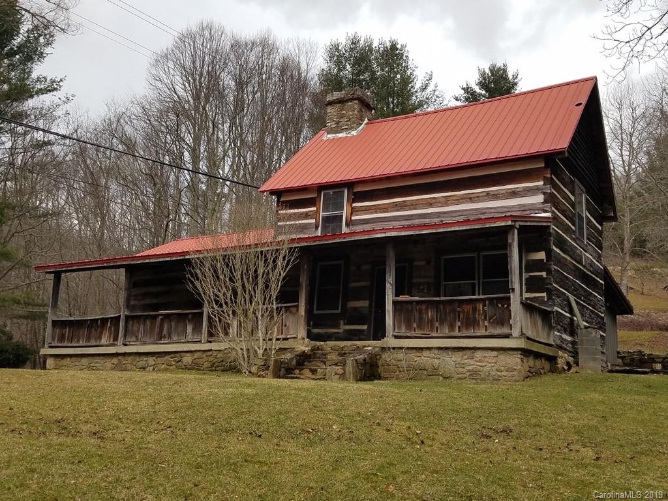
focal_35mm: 26
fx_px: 502
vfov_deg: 53.1
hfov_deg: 67.3
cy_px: 250
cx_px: 334
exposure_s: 1/1524
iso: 50
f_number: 1.7
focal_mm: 4.2
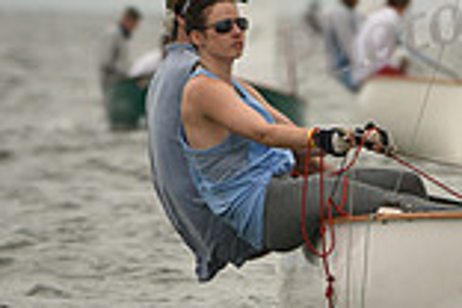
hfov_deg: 1.4
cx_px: 850
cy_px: 123
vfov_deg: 0.9
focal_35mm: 1483
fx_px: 19030
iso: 320
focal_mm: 400
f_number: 6.3
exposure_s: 1/1250
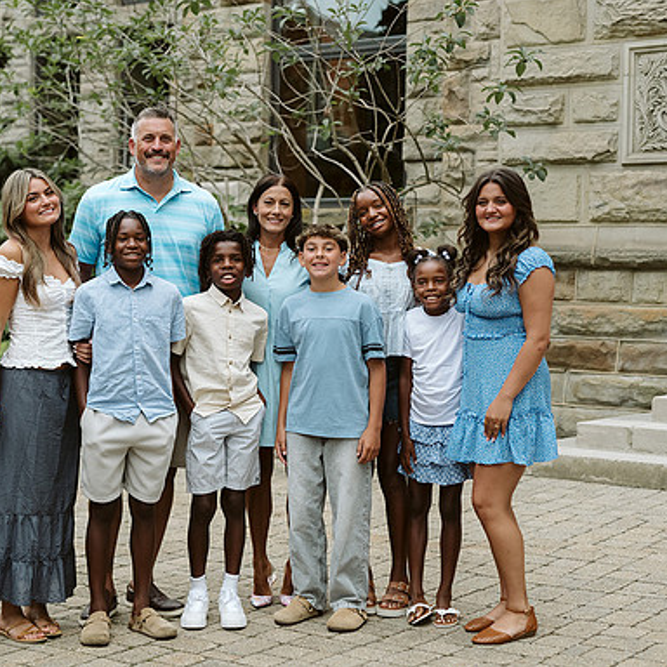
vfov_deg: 25.0
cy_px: 312
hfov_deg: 25.0
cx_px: 269
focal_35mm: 69
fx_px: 1504
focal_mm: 50
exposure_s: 1/320
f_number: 2.8
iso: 800
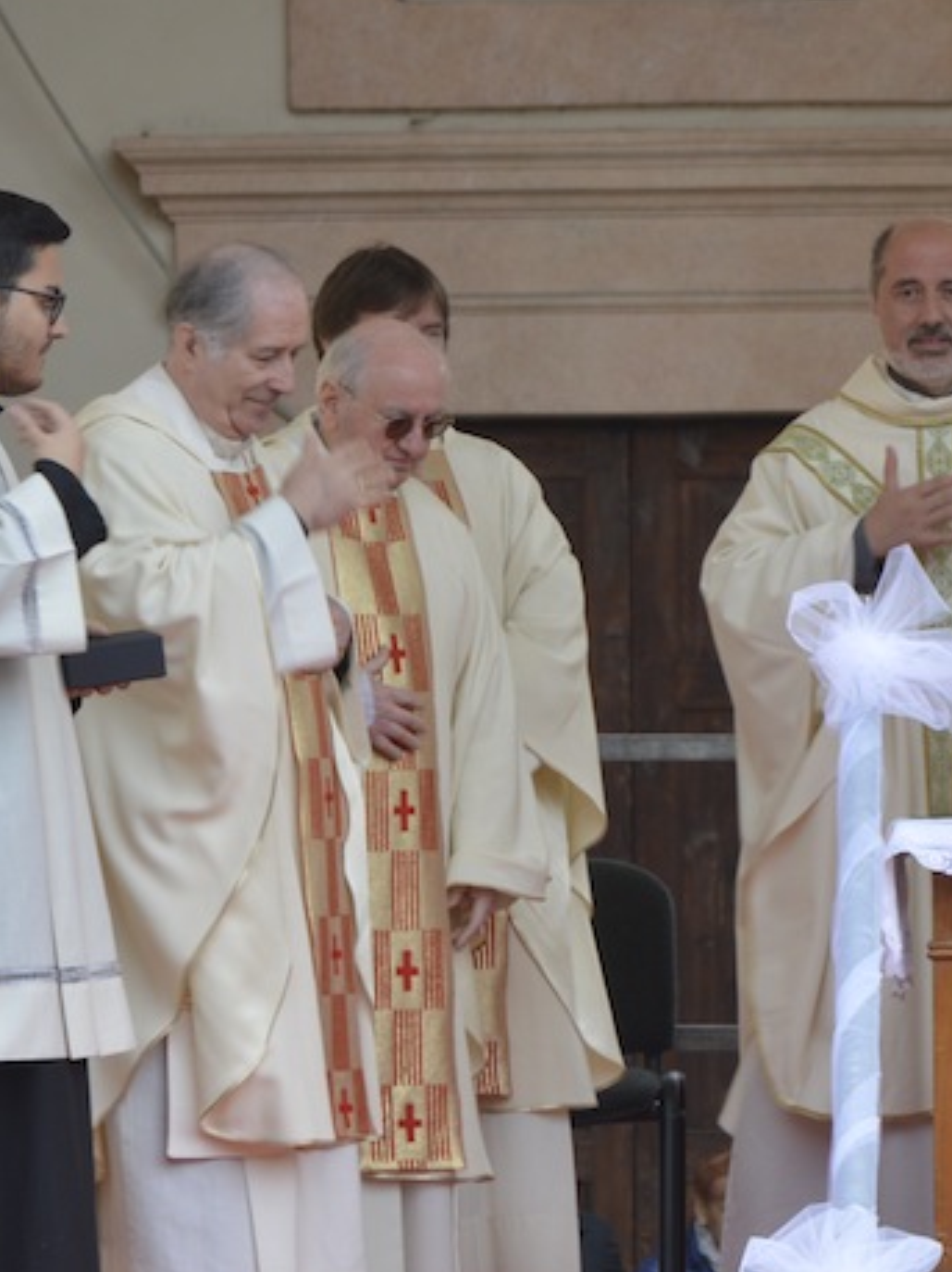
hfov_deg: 3.0
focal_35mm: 488
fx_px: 17913
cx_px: 1052
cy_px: 404
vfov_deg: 4.1
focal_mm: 155
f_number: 13
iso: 200
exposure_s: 1/60
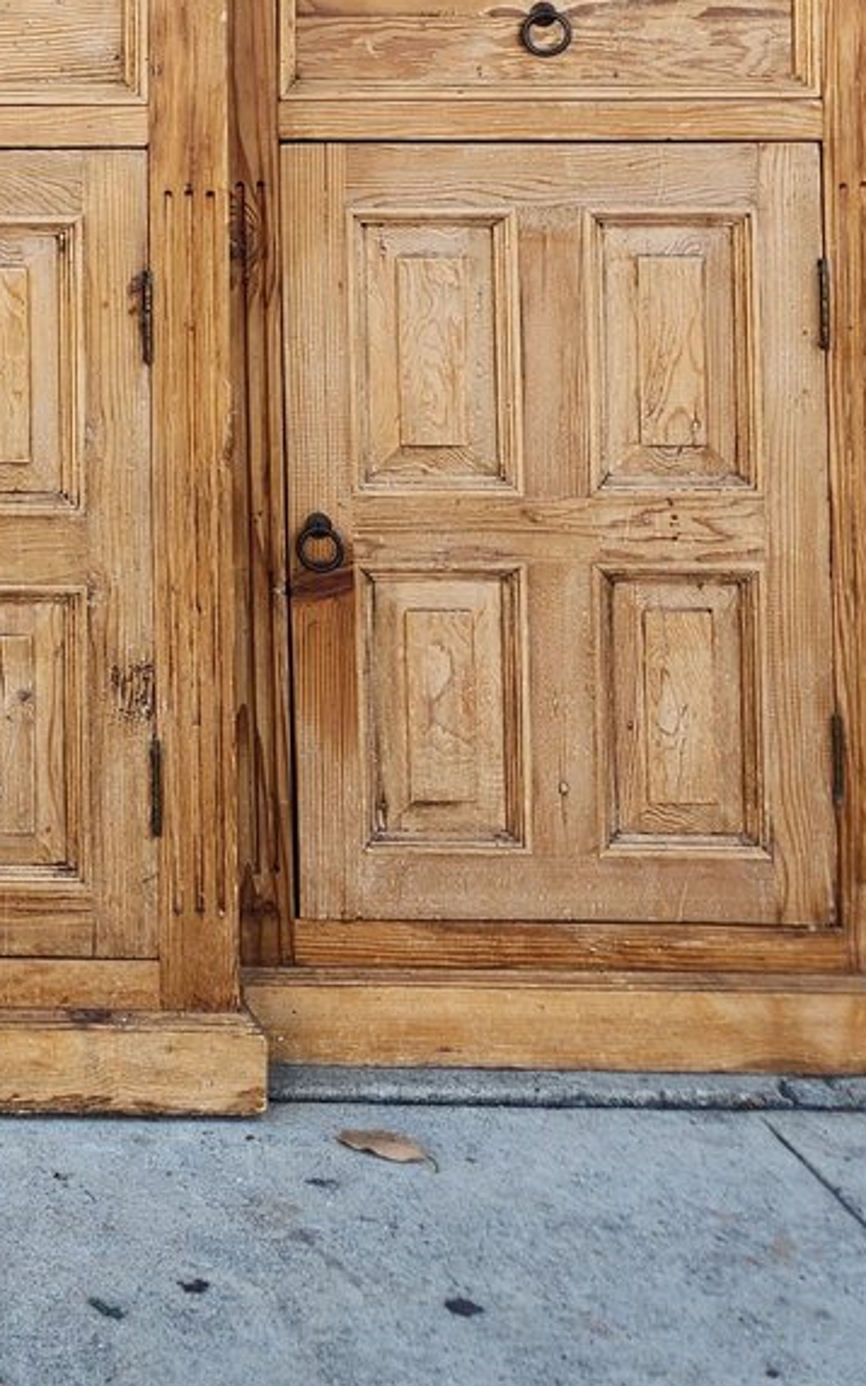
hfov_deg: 17.1
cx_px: -474
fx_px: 2568
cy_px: -13
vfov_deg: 28.3
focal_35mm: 68
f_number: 1.8
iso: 20
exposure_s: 1/199
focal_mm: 5.4
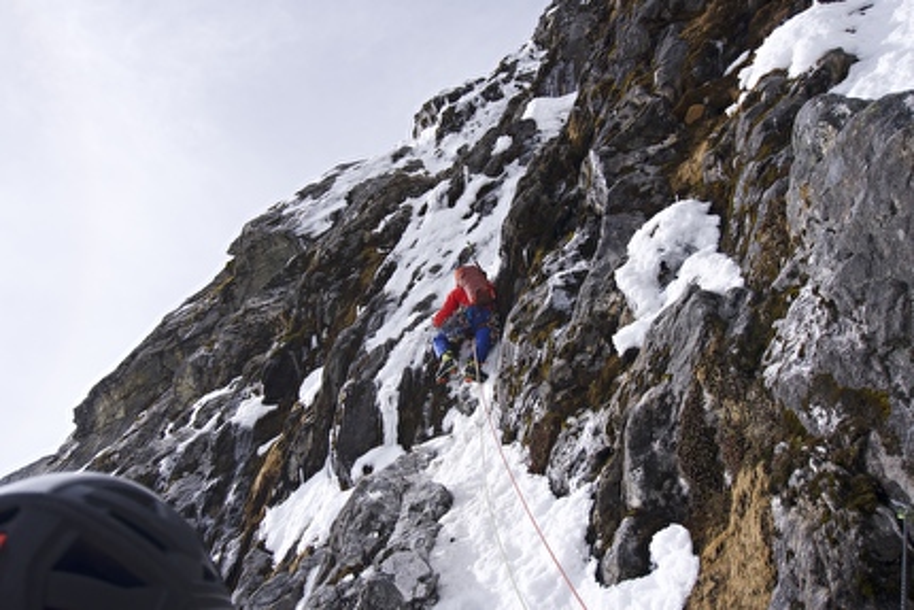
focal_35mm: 32
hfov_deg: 59.5
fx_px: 800
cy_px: 305
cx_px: 457
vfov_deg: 41.7
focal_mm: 21
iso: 100
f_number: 5
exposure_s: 1/800
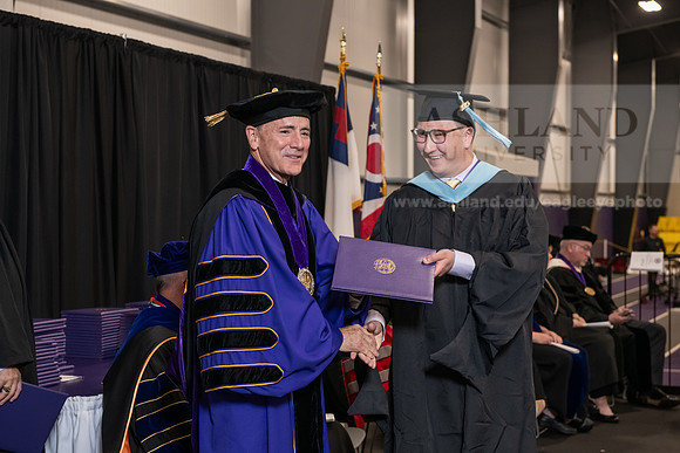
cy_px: 226
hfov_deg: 32.4
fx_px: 1171
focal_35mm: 62
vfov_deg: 21.9
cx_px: 340
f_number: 5
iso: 2000
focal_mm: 62
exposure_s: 1/125
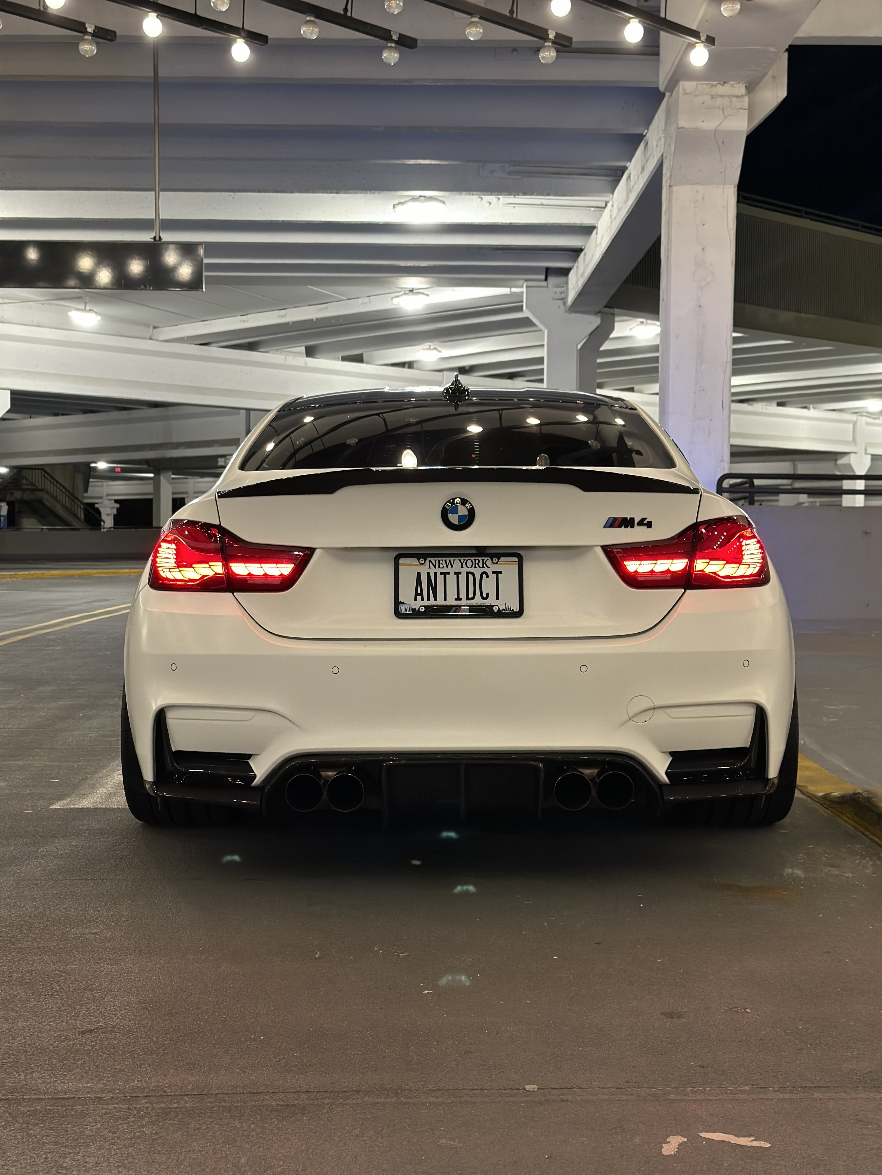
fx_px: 1631
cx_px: 441
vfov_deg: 39.7
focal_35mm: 48
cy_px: 588
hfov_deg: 30.3
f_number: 1.78
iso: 250
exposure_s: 1/60
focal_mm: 6.86
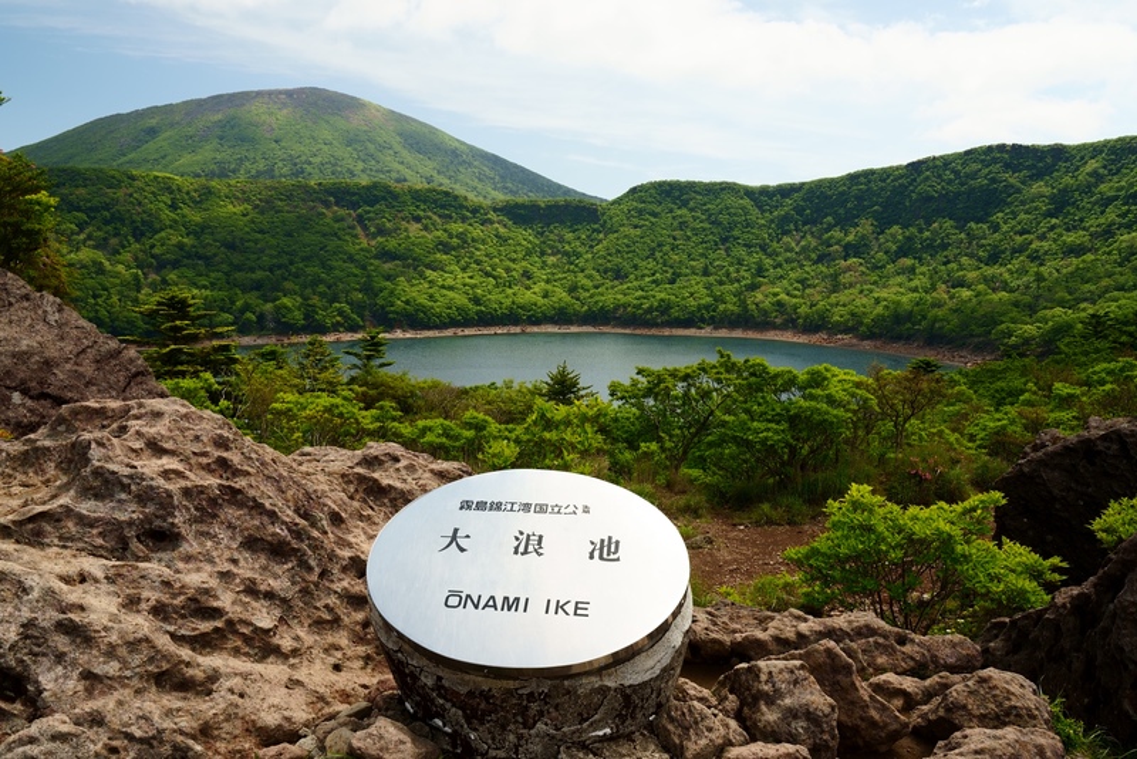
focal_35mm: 28
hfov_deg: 65.5
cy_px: 380
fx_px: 885
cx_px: 568
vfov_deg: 46.4
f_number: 11
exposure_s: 1/30
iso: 125
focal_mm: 28
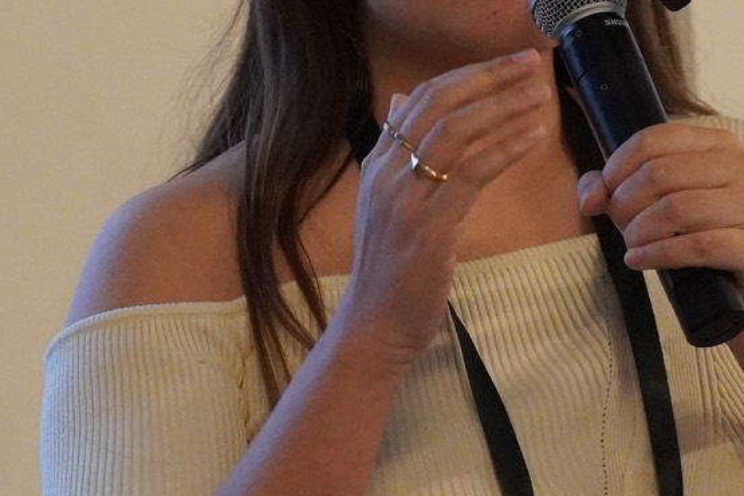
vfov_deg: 3.8
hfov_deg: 5.6
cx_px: 618
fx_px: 7535
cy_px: 168
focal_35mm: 365
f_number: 3.5
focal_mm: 75
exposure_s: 1/160
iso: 6400
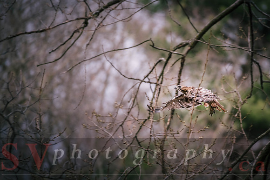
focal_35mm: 659
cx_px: 178
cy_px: 119
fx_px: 4946
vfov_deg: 2.1
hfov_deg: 3.1
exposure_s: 1/500
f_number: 5.6
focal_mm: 500
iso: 800
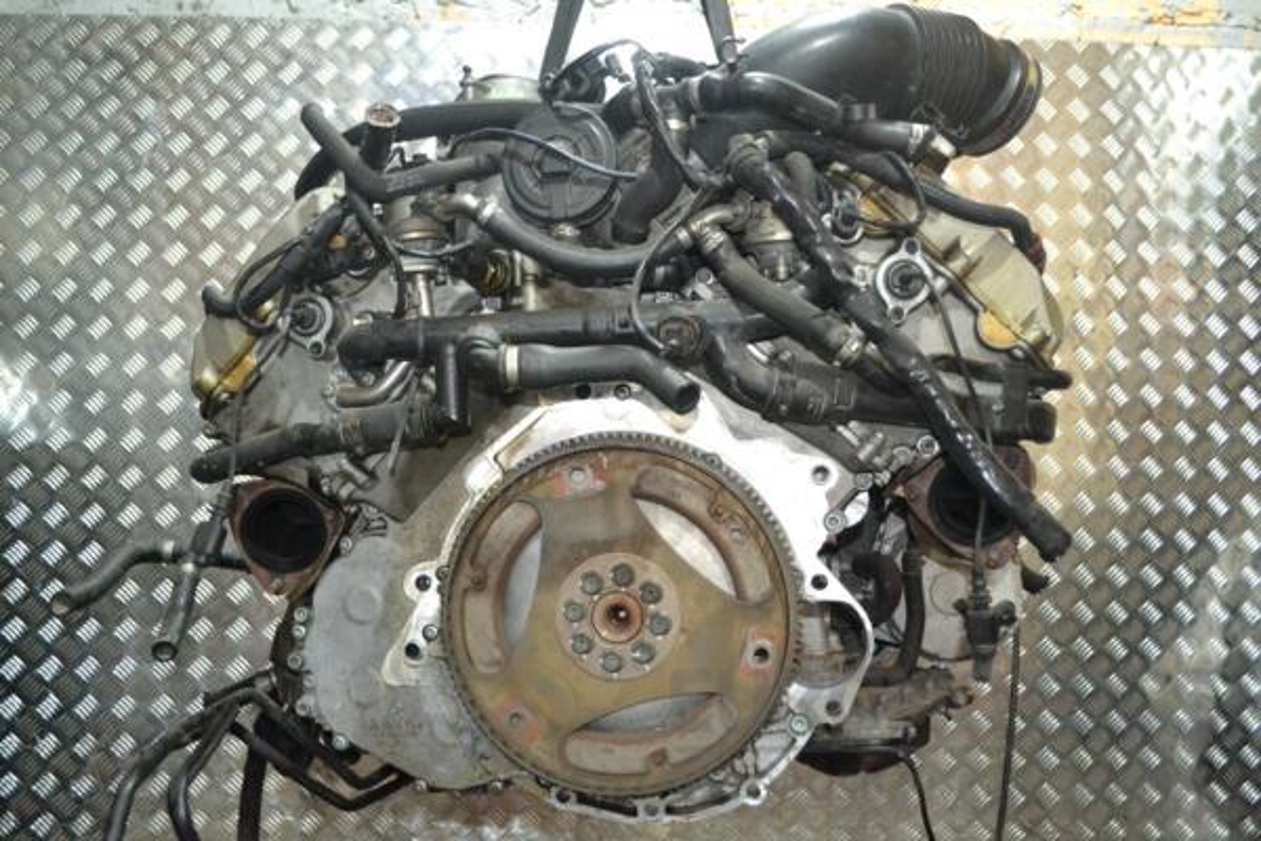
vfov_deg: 36.9
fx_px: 1261
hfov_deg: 53.1
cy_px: 420
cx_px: 630
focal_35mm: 36
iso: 2200
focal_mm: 24
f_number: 4
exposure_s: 1/60
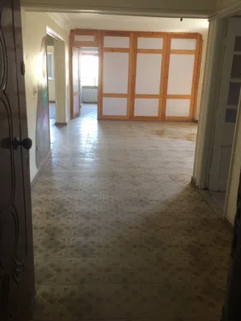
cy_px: 152
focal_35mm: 31
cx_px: 115
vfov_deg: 58.3
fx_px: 287
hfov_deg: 45.5
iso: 64
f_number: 2.2
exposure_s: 1/17
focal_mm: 4.15
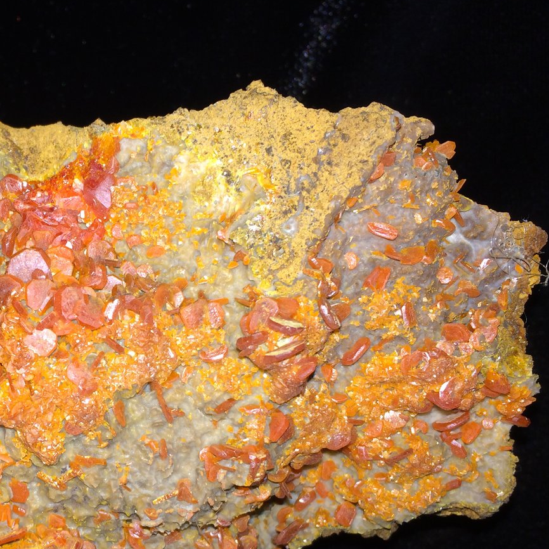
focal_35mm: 49
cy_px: 351
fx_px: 879
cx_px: 86
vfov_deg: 34.5
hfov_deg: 33.4
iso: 32
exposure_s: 1/154
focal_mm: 4.12
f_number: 2.2
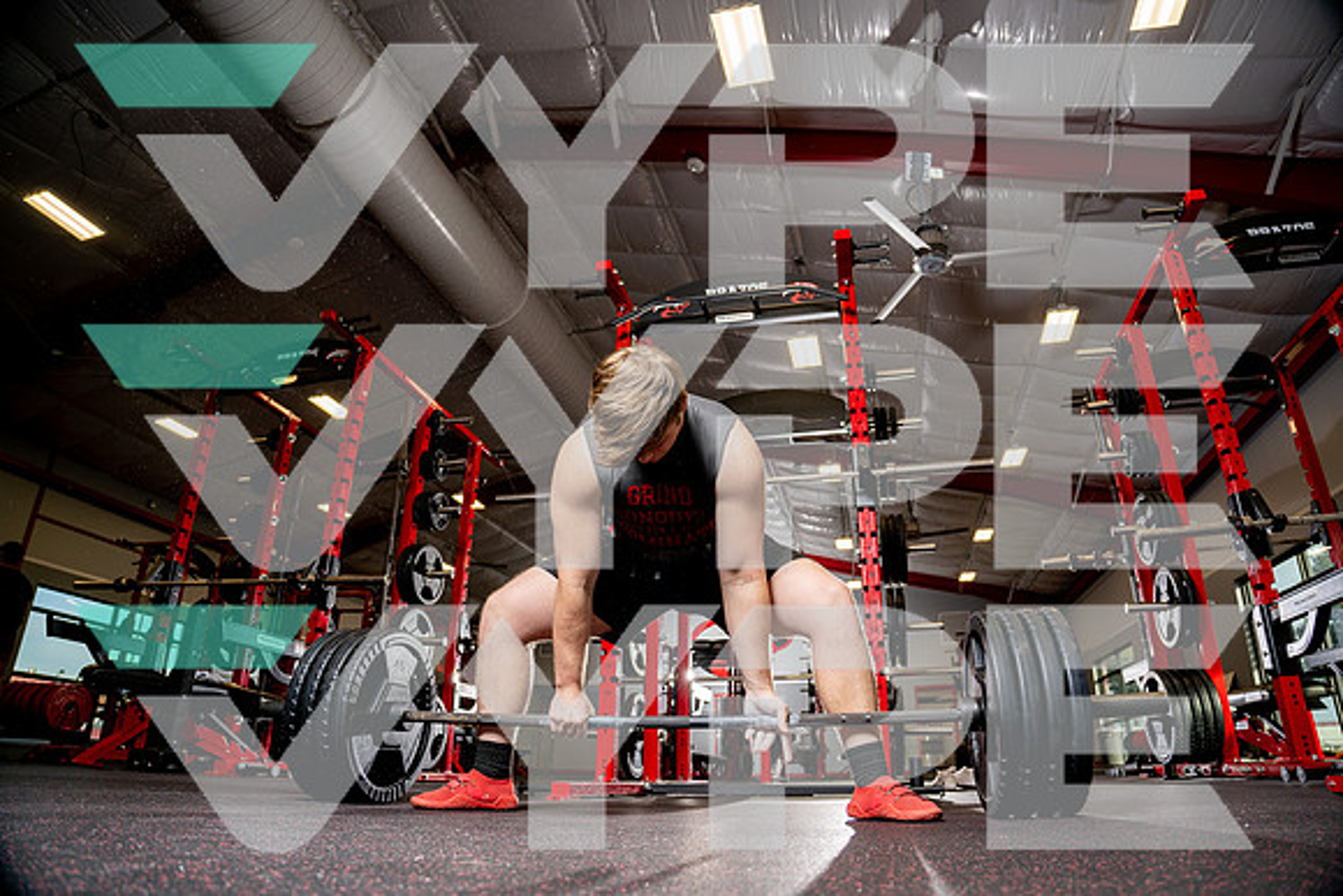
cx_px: 672
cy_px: 448
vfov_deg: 62.0
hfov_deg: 84.0
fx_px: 746
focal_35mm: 20
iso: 100
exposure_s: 1/250
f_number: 4
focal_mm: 20
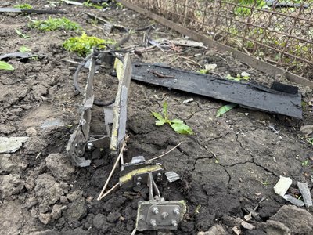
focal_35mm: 24
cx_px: 156
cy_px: 118
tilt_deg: -34.6
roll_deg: -1.3
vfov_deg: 56.8
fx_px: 217
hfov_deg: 71.6
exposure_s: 1/383
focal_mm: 6.76
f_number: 1.78
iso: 80
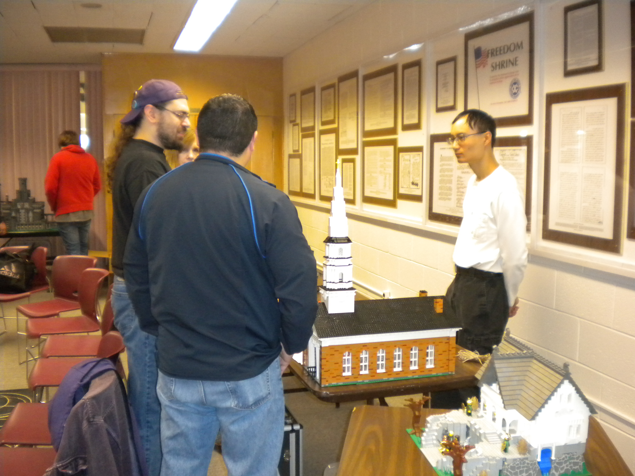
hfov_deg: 52.6
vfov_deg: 40.7
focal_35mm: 35
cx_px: 318
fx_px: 642
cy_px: 238
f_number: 3.1
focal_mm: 6.3
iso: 400
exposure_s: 1/30
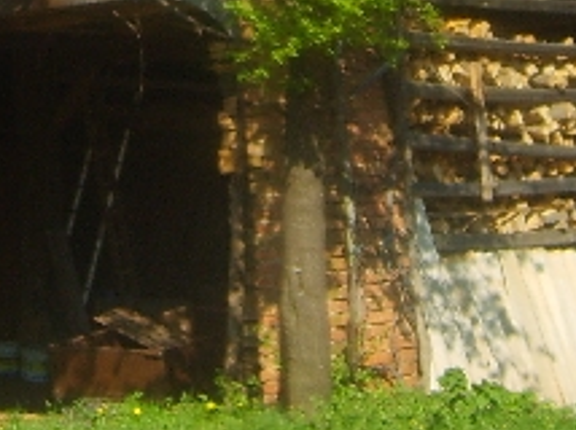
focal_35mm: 131
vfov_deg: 10.9
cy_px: -220
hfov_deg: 15.0
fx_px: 2177
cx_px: 97
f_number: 2.8
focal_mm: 5.8
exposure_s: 1/750
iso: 50
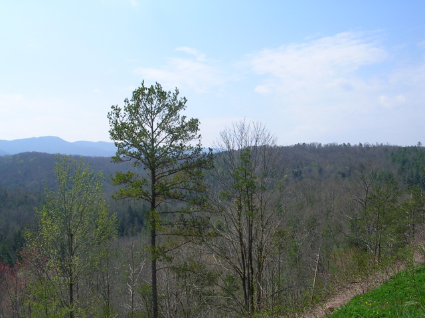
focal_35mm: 38
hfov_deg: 49.0
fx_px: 467
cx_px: 212
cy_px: 159
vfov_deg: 37.7
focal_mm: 5.8
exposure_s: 1/340
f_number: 5.6
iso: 50
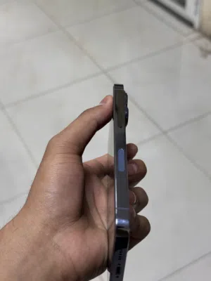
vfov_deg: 39.7
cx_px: 106
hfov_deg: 30.3
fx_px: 390
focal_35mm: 48
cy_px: 140
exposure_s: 1/100
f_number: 1.78
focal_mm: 6.76
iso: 100
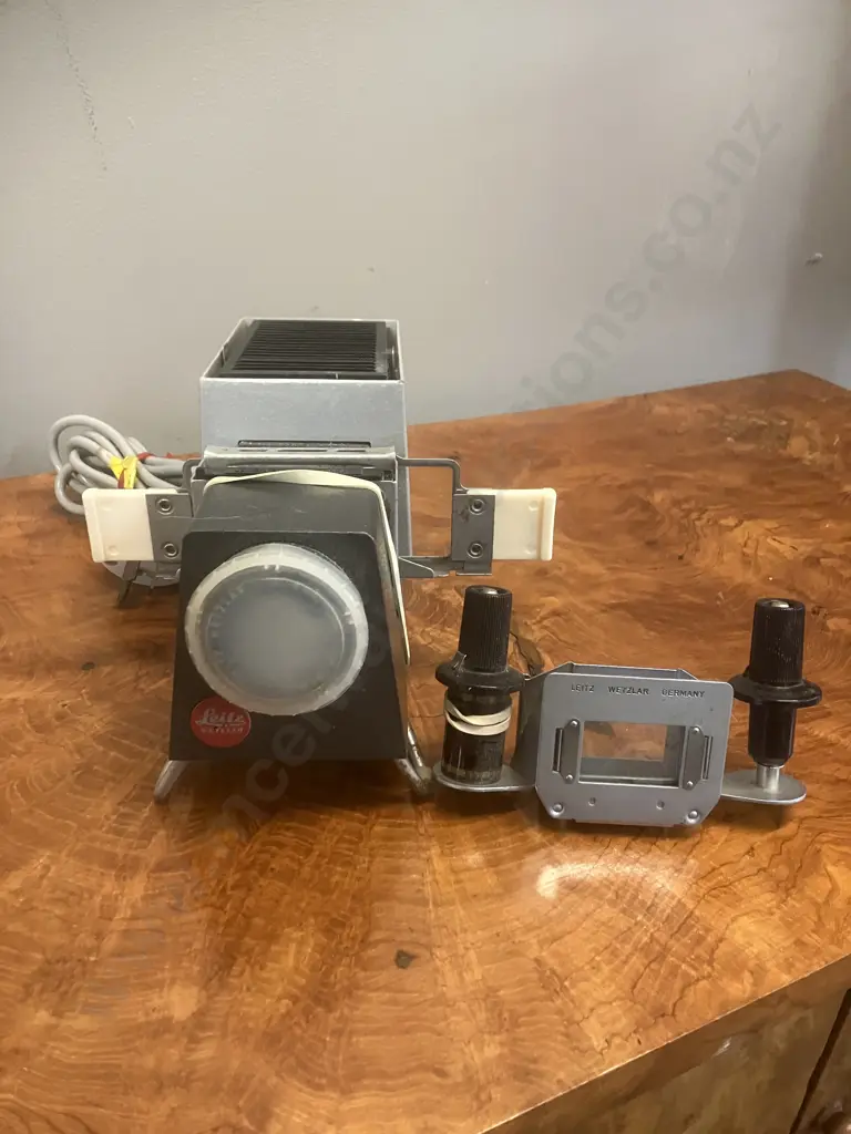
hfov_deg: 49.7
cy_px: 567
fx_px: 918
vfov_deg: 63.4
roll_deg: -1.7
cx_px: 426
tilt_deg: -29.2
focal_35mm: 28
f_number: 1.8
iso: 320
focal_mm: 3.99
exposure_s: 1/33
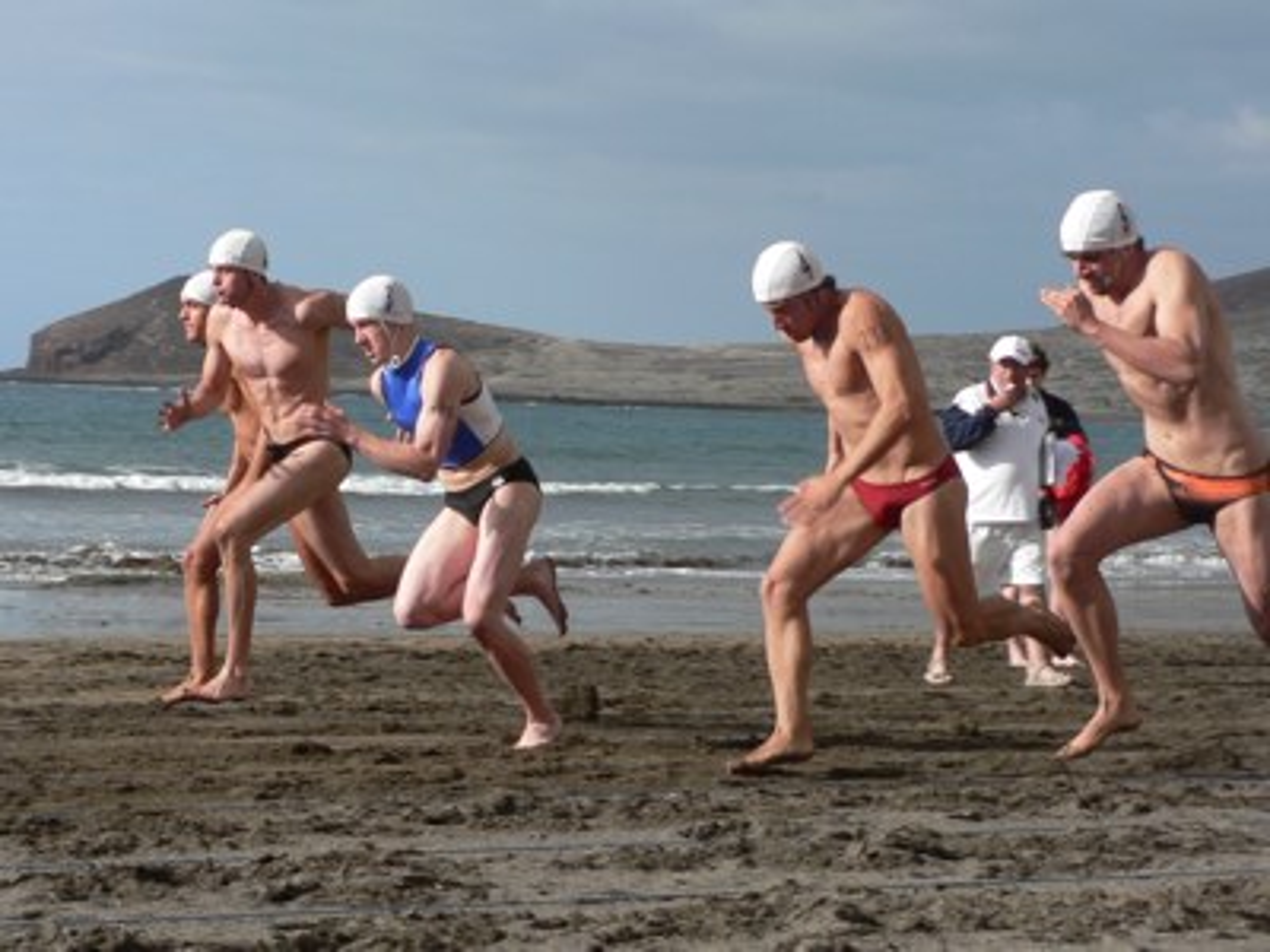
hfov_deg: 22.0
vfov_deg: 16.6
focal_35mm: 89
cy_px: 476
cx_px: 635
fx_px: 3265
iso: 80
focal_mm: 14.9
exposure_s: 1/500
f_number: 4
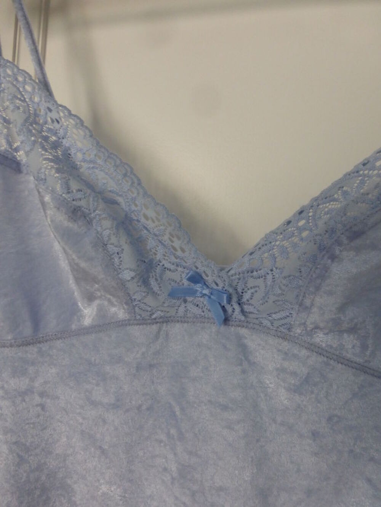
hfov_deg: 54.9
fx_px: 367
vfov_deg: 69.4
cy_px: 254
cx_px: 190
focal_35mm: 25
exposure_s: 1/30
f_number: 3.3
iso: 400
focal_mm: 4.3
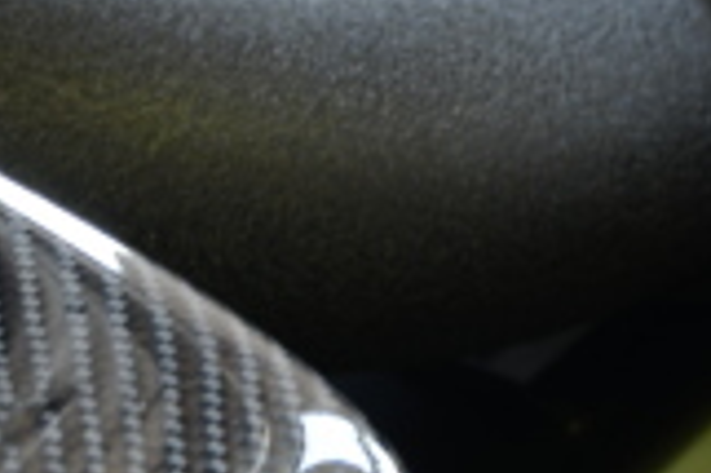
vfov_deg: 5.8
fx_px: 4676
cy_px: 51
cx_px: 318
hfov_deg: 8.7
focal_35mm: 237
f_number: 4.8
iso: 250
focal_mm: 48
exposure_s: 1/5
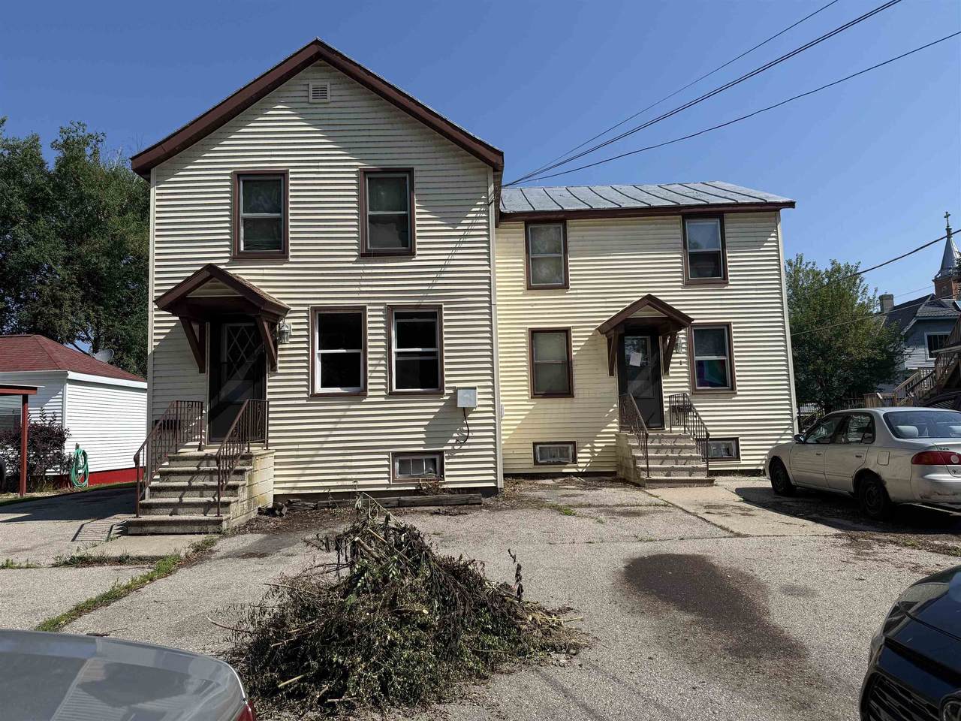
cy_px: 360
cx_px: 480
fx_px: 666
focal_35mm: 24
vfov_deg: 56.8
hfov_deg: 71.6
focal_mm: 6.76
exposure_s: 1/6173
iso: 80
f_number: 1.78
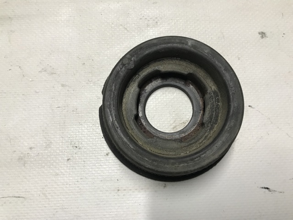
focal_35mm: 28
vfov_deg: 49.7
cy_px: 110
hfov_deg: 63.5
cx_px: 146
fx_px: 237
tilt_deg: -79.5
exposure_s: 1/33
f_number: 1.8
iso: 32
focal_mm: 3.99
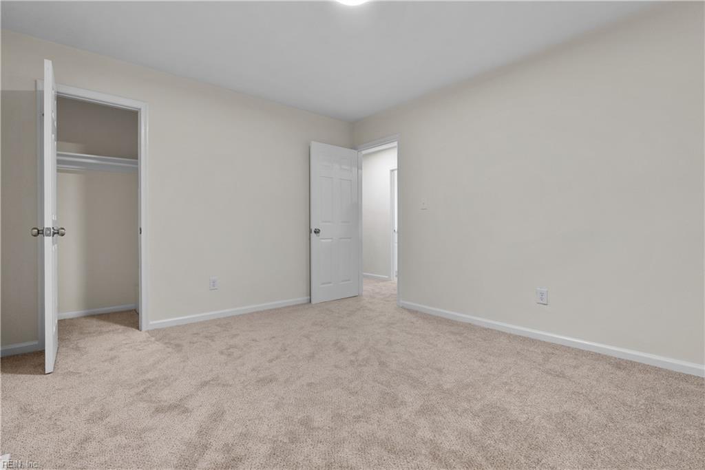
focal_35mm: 16
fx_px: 313
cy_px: 235
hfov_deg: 96.7
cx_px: 352
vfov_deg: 73.8
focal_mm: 16
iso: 1000
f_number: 7.1
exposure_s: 1/13
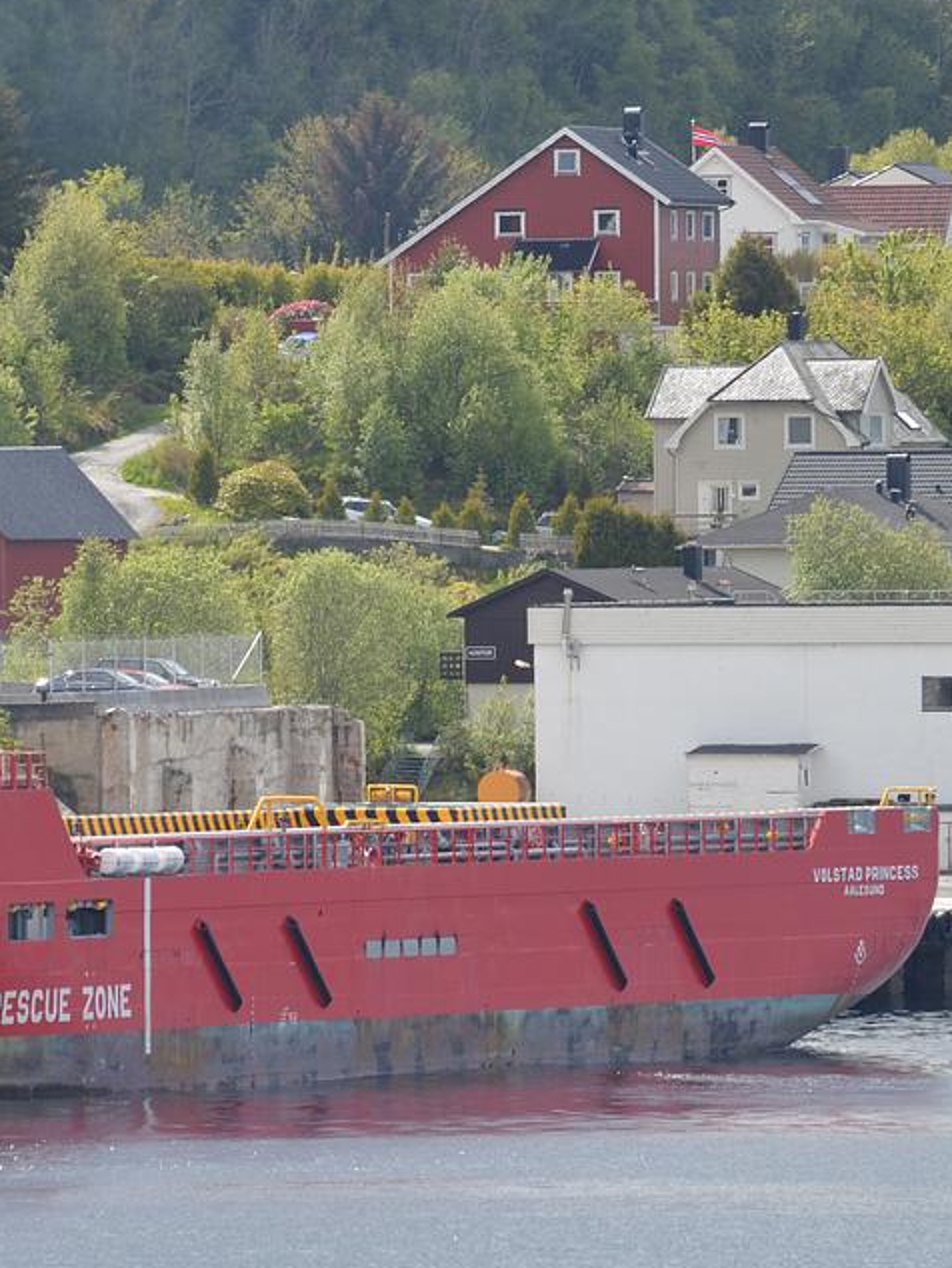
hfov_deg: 2.6
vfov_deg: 3.4
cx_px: 30
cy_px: 466
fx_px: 21290
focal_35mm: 581
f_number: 6.3
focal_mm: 200
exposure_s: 1/640
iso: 200
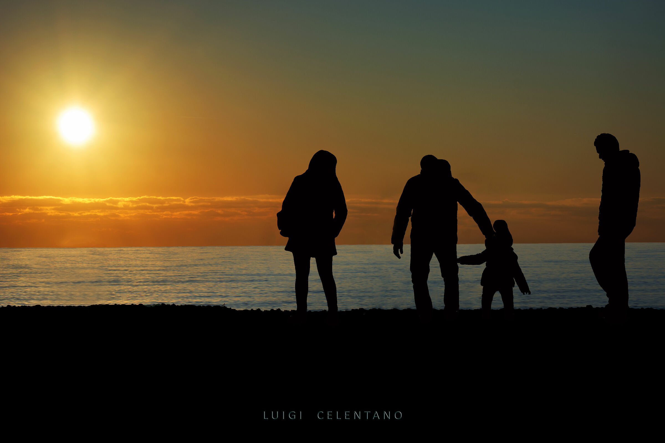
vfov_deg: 14.0
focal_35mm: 98
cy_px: 222
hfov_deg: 20.9
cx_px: 332
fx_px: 1801
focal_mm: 65
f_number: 10
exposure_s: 1/400
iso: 100
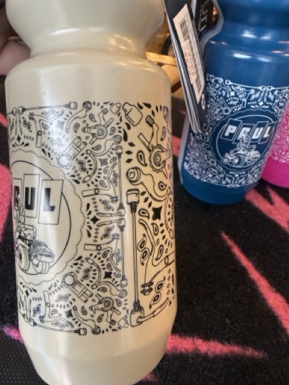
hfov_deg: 54.9
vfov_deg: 69.4
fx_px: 278
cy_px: 189
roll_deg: -3.9
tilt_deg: -34.3
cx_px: 142
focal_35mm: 25
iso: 250
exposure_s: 1/120
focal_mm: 2.22
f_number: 2.2
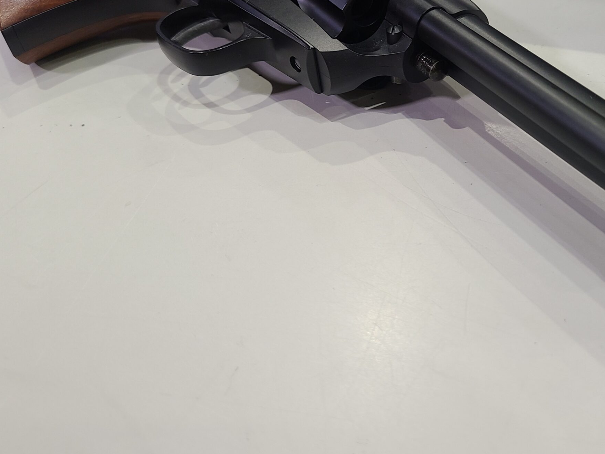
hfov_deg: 48.5
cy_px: 138
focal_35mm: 38
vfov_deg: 37.2
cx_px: 380
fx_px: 664
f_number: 1.8
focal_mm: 5.4
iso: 100
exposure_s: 1/50
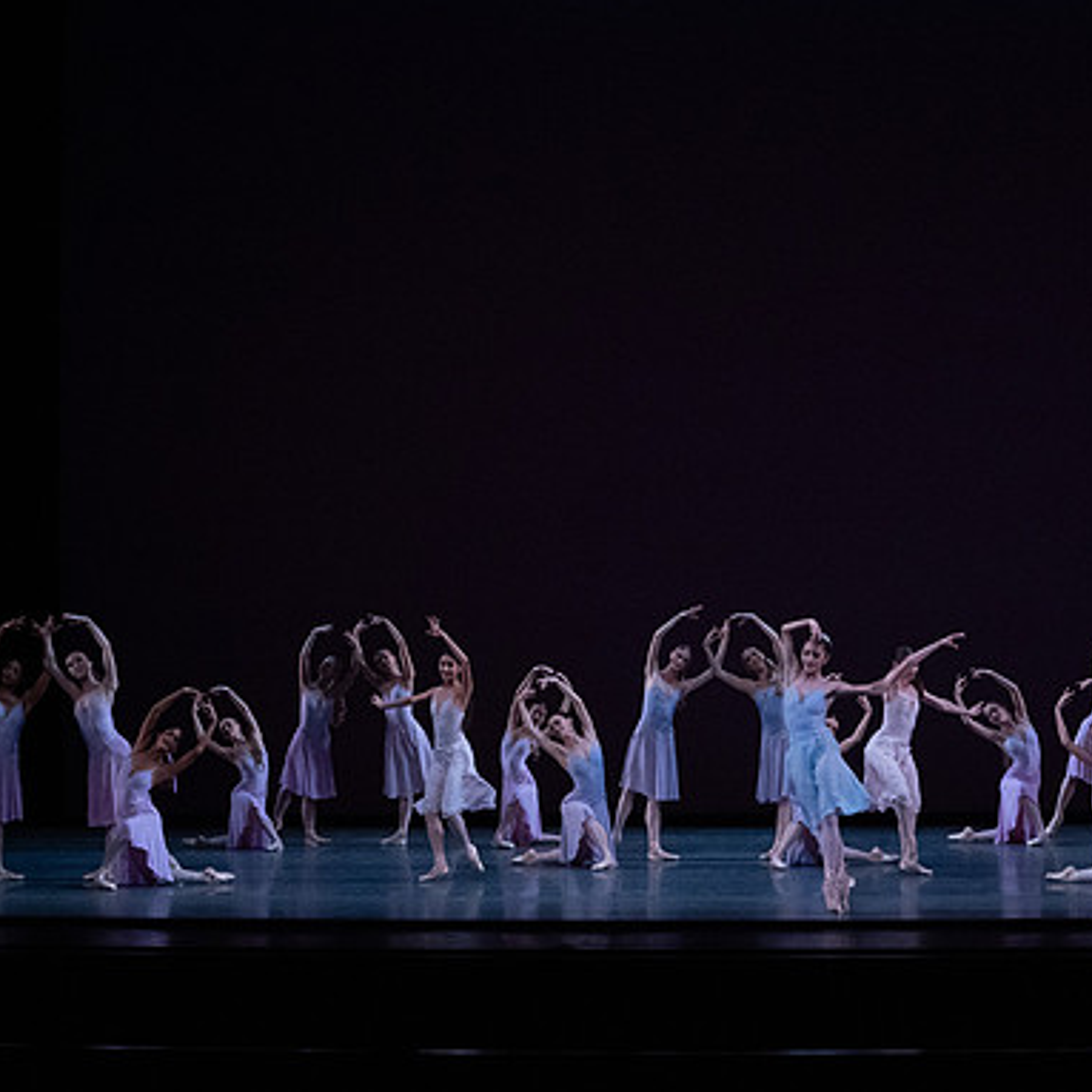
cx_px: 773
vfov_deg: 19.3
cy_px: 546
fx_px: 3212
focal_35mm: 90
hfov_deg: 19.2
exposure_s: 1/400
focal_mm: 70
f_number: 13
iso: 12800
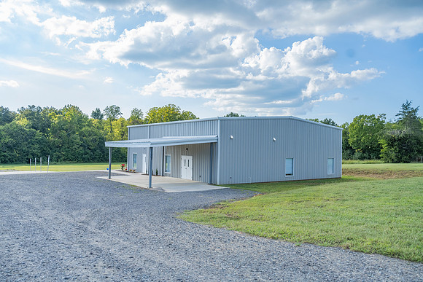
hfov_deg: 62.8
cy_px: 141
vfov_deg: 44.3
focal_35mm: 30
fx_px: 347
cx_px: 212
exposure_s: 1/4000
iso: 500
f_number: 3.5
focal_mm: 29.5
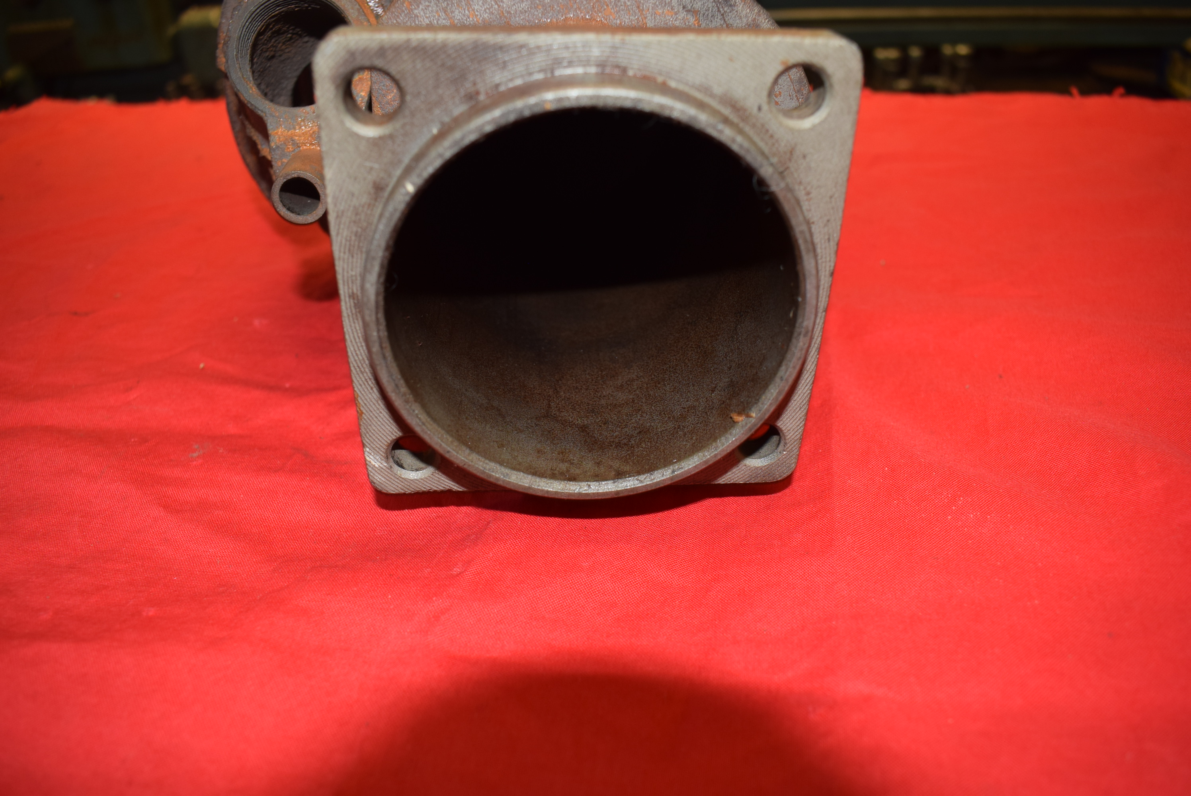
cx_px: 596
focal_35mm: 27
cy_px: 398
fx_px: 894
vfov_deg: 48.0
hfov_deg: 67.3
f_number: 5
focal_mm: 18
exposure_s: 1/60
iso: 400
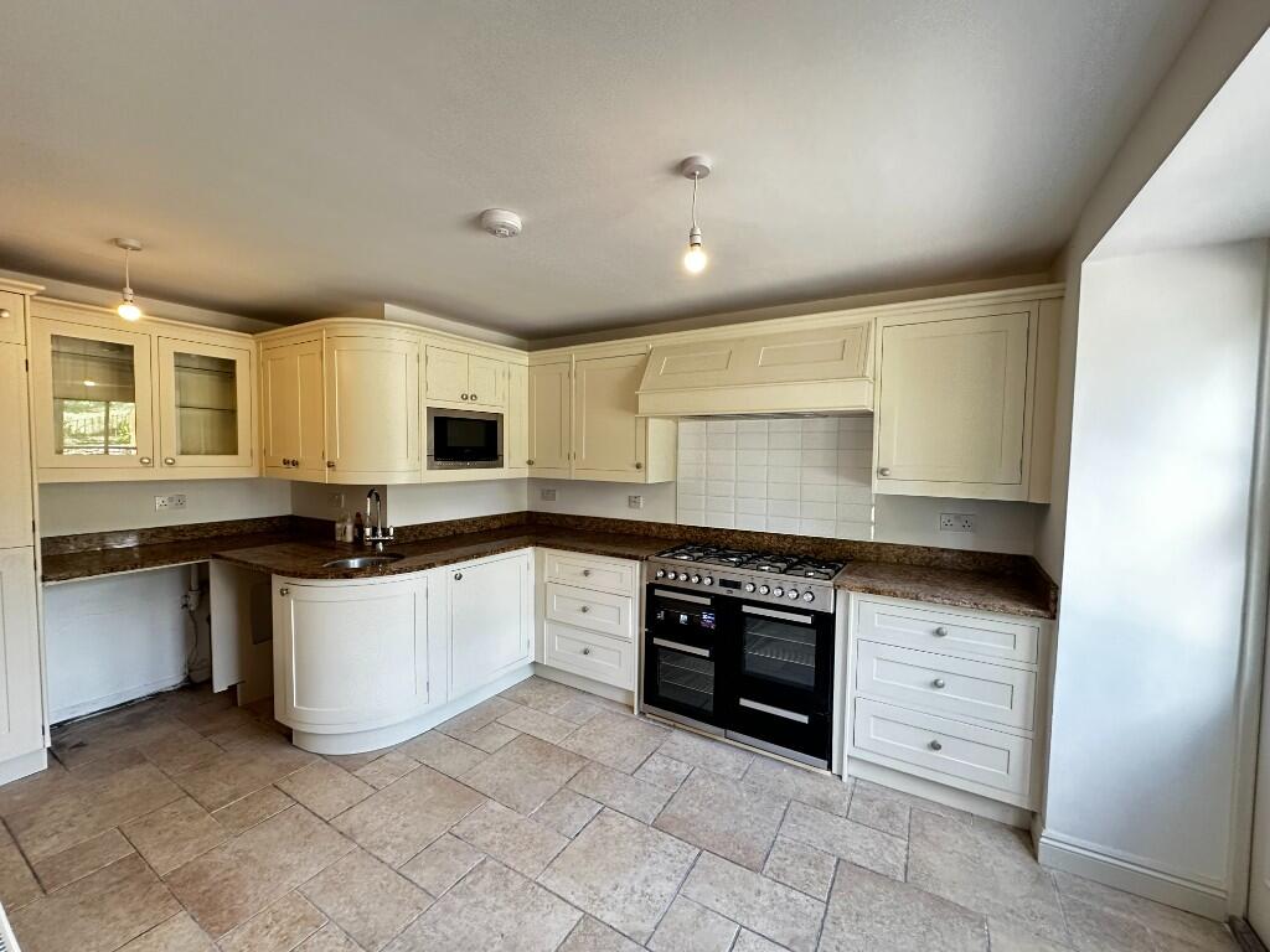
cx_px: 635
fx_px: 514
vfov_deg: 85.7
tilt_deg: -2.5
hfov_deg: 102.1
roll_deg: -0.6
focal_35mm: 14
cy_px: 476
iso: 320
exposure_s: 1/78
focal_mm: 2.22
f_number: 2.2
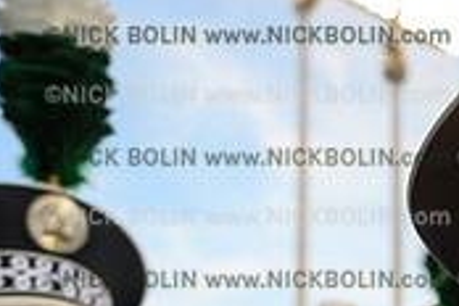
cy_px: 462
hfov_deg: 21.8
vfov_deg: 15.7
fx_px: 1020
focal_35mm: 80
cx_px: 659
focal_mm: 24
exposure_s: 1/50
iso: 100
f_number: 4
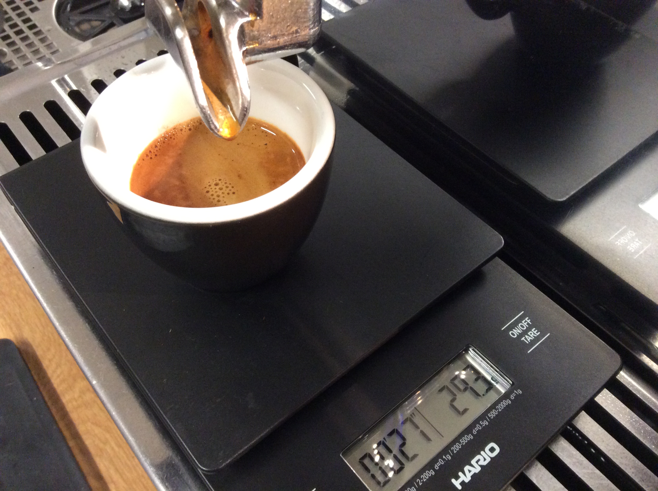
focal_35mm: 33
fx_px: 626
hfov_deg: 55.4
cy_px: 246
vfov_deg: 42.8
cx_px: 329
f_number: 2.4
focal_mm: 3.3
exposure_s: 1/25
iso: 320
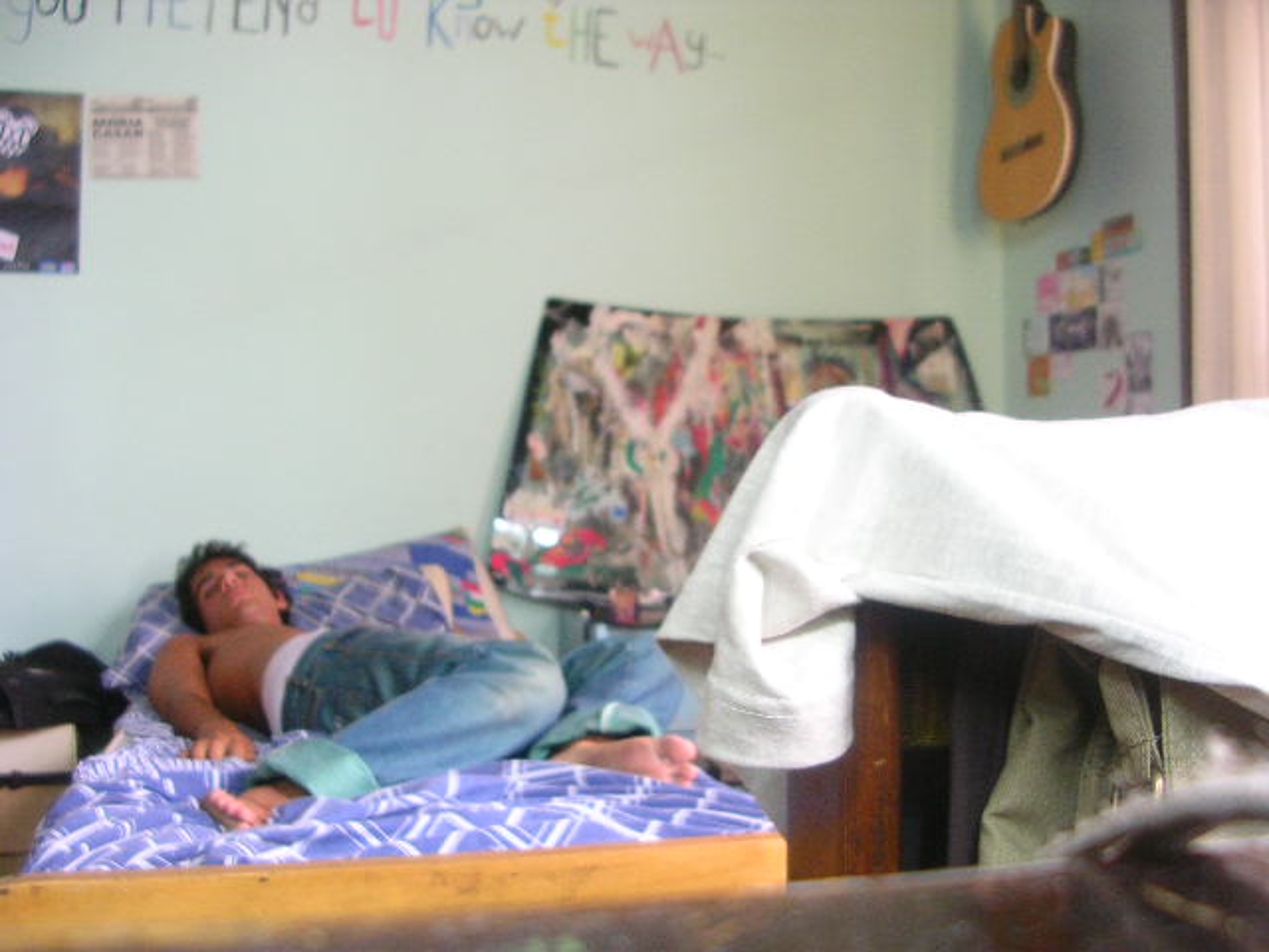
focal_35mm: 38
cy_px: 476
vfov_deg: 37.7
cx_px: 634
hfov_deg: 49.0
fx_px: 1393
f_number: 2.8
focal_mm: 5.8
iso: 77
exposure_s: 1/6.2
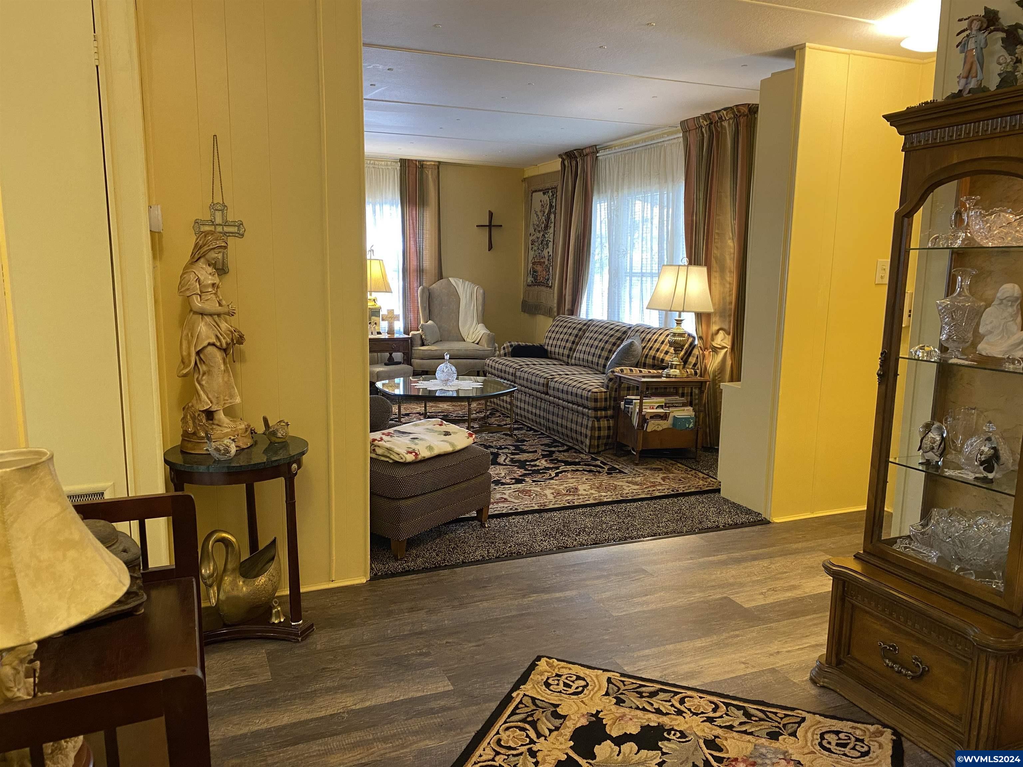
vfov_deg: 53.1
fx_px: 768
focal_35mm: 26
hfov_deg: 67.3
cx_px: 512
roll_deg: -0.8
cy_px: 384
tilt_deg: -9.4
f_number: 1.8
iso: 200
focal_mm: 4.25
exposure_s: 1/60
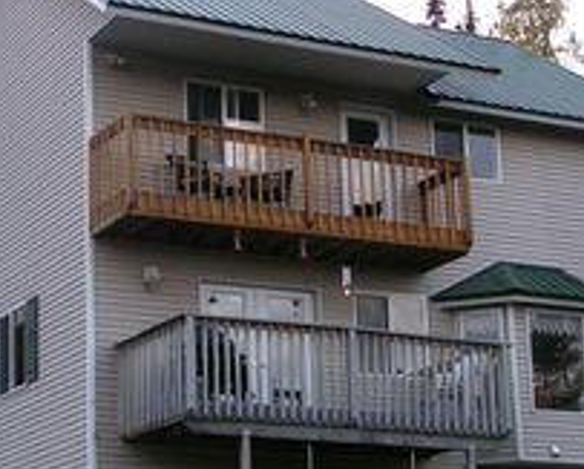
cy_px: 282
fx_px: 1835
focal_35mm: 106
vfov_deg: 14.6
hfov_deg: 18.1
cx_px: 279
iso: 100
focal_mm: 9.2
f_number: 3.2
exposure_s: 1/60
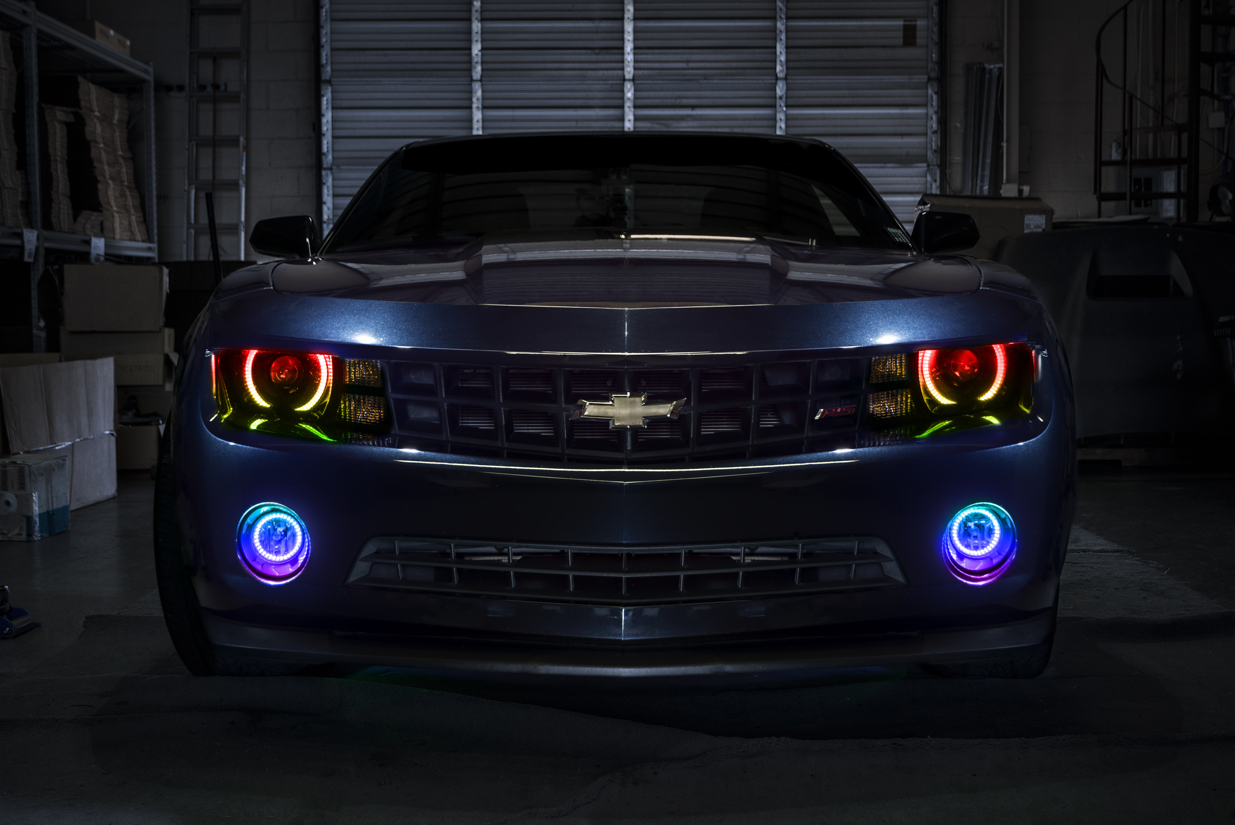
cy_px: 412
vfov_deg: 24.6
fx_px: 1887
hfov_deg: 36.2
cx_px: 618
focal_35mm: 55
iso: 200
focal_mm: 55
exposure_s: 1/2
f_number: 7.1
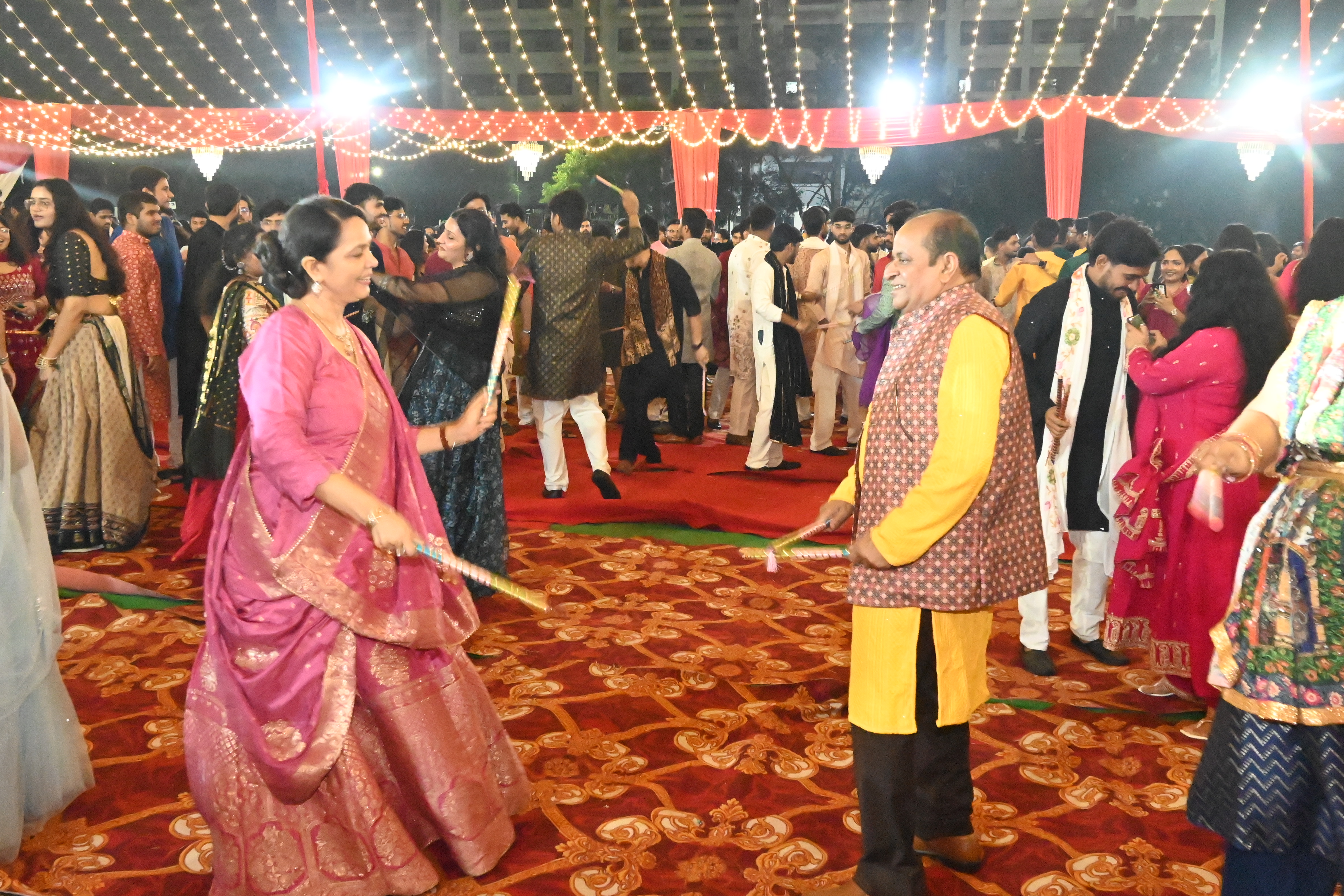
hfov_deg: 58.7
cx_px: 658
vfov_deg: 41.1
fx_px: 1195
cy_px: 399
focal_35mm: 32
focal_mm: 18
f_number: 7.1
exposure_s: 1/80
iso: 16000
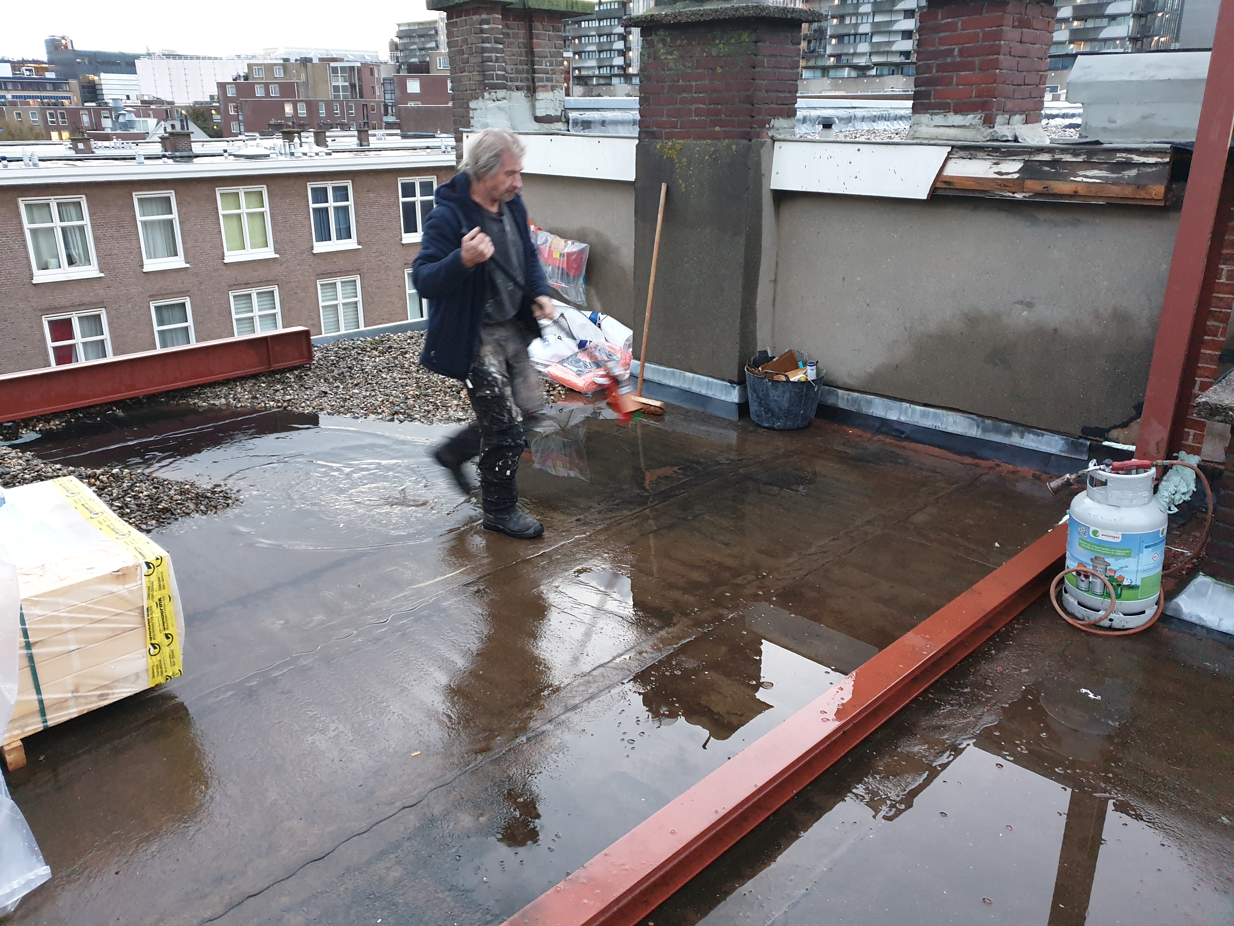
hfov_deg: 67.3
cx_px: 617
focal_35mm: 26
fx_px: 927
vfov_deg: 53.1
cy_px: 463
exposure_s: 1/31
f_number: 1.5
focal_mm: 4.3
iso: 250
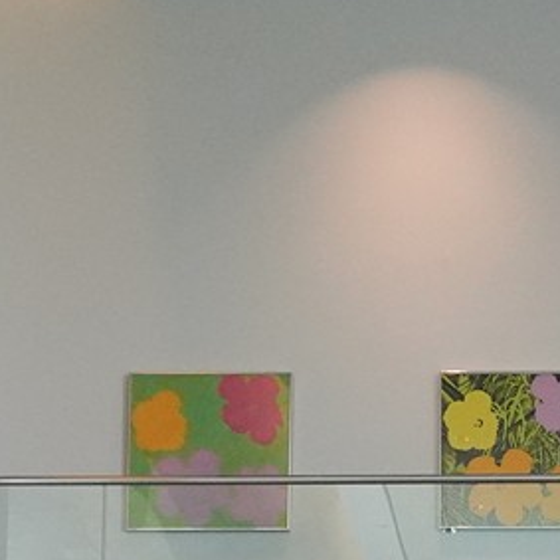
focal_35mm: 168
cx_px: 849
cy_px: 1120
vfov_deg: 9.7
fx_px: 3075
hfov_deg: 10.1
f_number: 8
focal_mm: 28
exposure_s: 1/100
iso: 3200
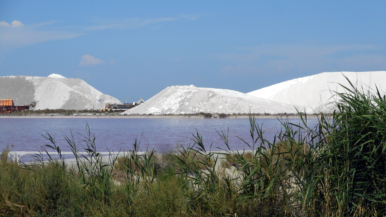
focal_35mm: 98
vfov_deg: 12.4
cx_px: 195
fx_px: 1003
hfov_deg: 21.8
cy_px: 127
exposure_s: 1/800
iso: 80
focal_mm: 15.9
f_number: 5.6
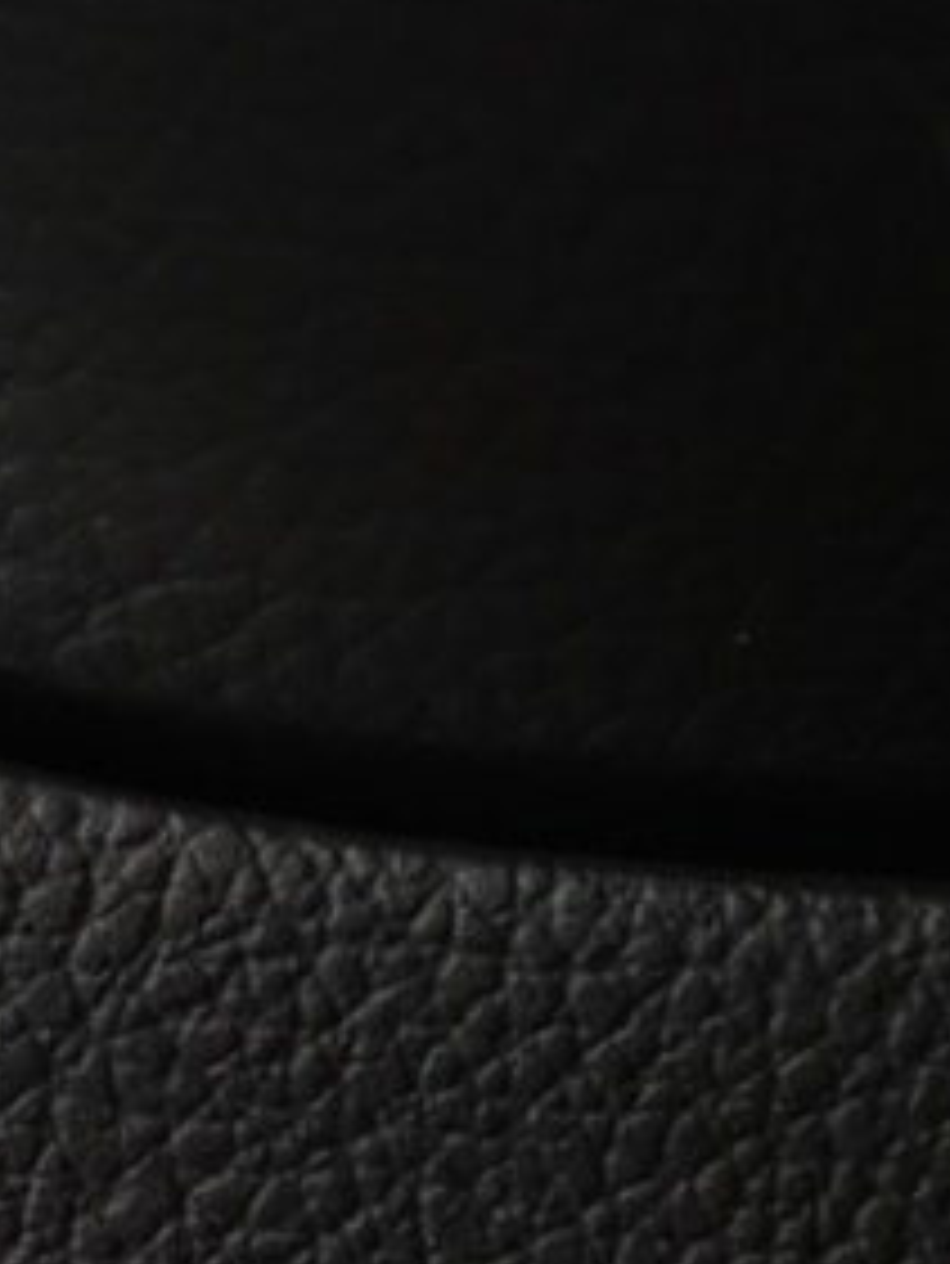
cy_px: 1894
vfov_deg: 13.9
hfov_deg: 10.8
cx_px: 1427
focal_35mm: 133
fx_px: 4863
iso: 1000
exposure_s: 1/30
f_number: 2.5
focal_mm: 8.8
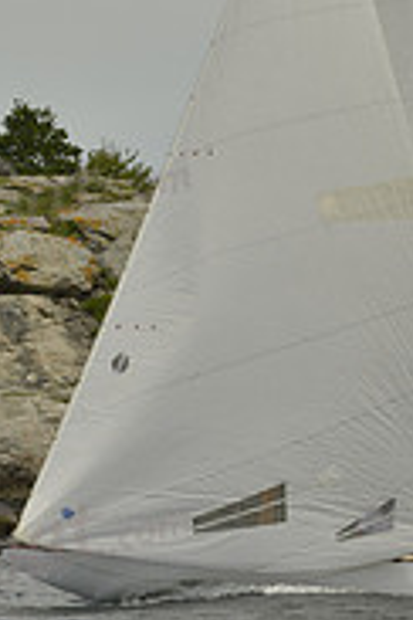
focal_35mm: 311
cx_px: 367
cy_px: 3
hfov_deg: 4.4
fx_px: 5351
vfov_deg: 6.6
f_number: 10
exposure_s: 1/1600
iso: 280
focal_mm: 98
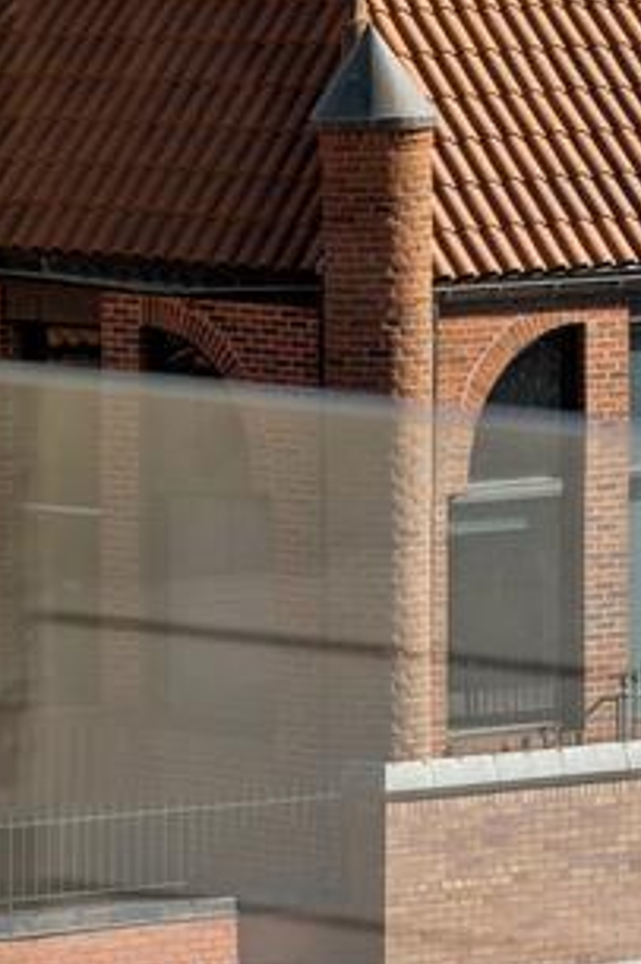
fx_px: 10507
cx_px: -592
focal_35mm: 393
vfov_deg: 5.2
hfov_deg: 3.5
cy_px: -158
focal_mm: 78
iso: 80
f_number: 8
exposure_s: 1/160
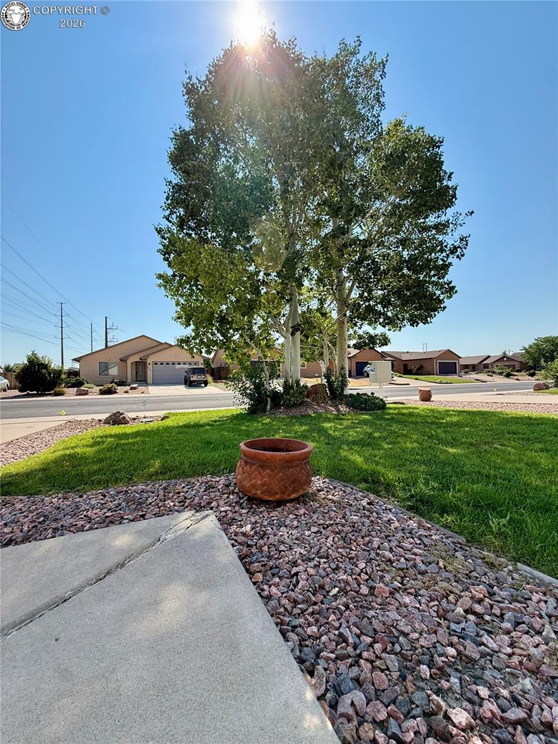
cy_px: 372
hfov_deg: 85.7
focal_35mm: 14
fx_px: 301
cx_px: 279
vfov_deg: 102.1
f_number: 2.2
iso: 64
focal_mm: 2.22
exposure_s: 1/1001
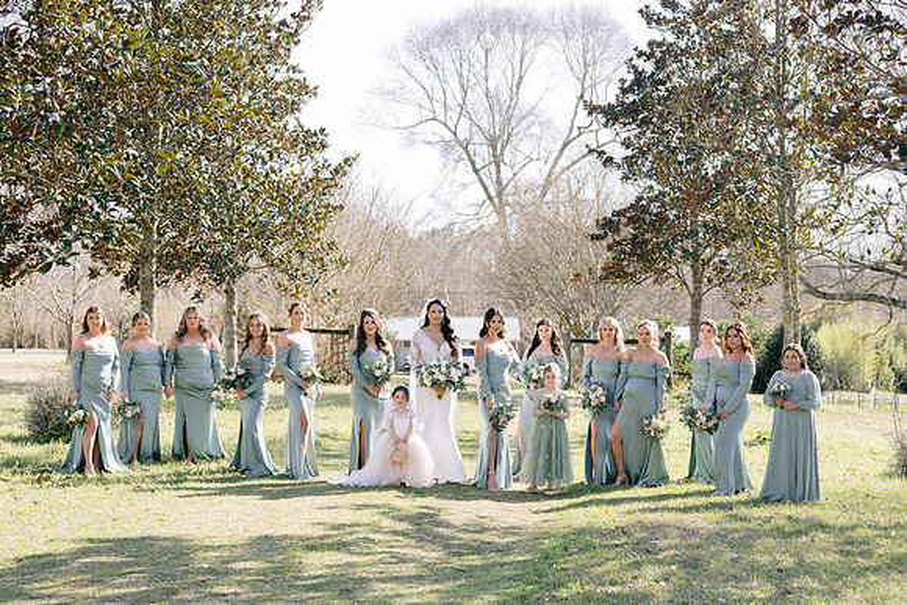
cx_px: 420
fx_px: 1428
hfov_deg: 35.2
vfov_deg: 23.9
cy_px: 303
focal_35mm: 57
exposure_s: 1/200
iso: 80
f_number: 3.5
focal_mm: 50
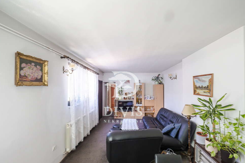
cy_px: 93
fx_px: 102
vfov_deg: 76.9
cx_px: 123
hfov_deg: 100.4
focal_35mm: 15
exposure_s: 1/25
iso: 400
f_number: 4
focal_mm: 7
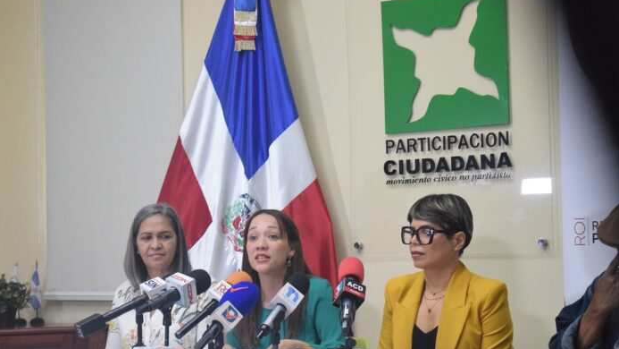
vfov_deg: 14.7
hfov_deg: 25.9
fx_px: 1346
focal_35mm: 82
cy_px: 200
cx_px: 309
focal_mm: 52
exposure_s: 1/250
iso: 6400
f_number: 5.6
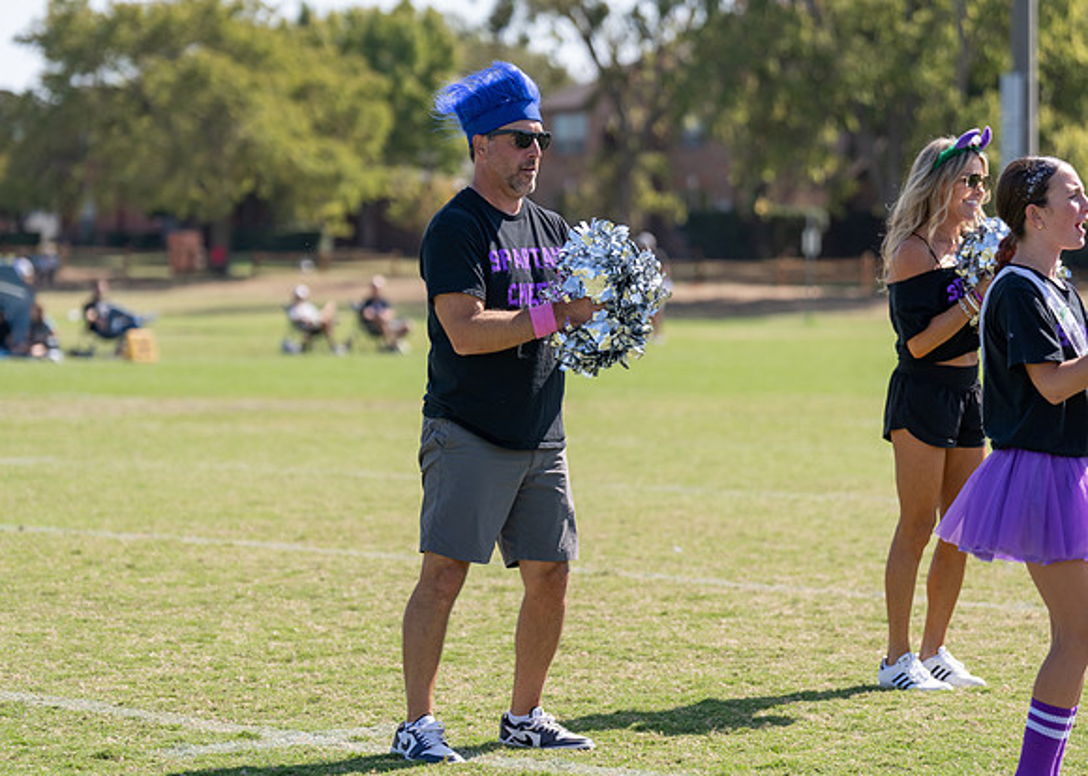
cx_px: 532
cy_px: 401
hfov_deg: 15.4
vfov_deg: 11.0
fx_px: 4035
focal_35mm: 131
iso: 320
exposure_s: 1/3200
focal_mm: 111
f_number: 2.8
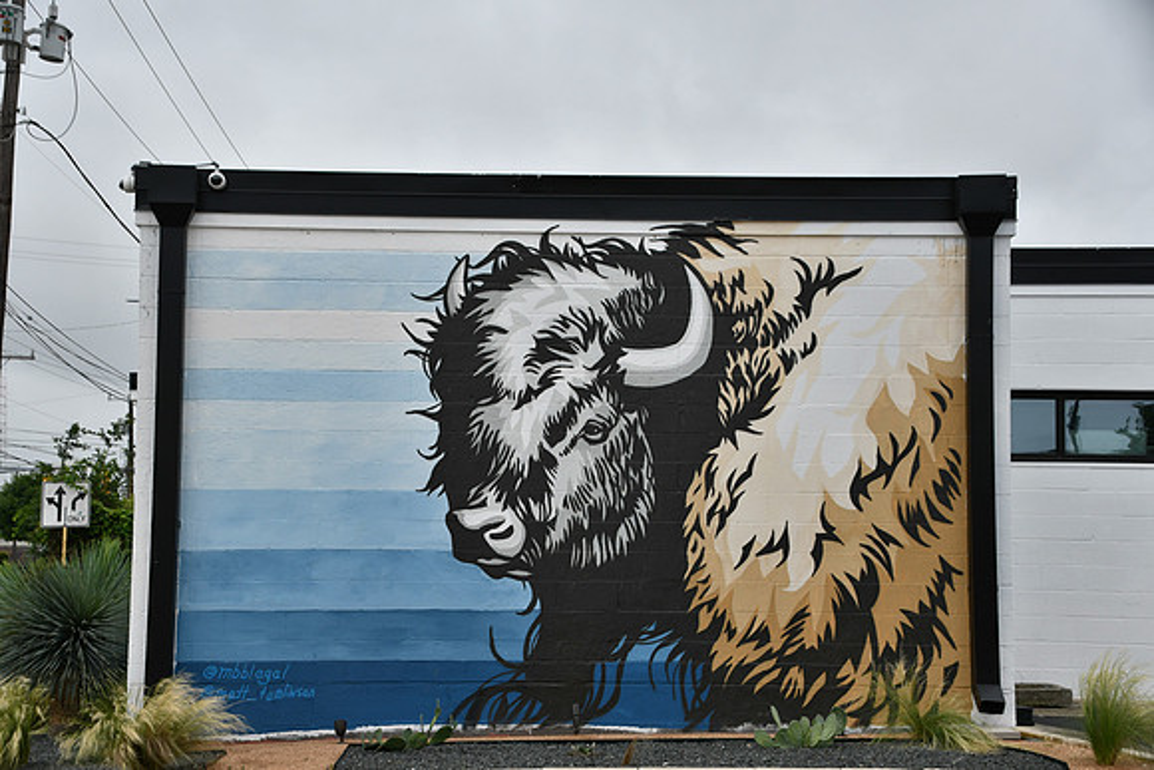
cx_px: 577
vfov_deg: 19.7
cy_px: 385
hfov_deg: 29.2
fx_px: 2212
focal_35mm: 69
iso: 110
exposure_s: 1/250
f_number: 8
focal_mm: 46
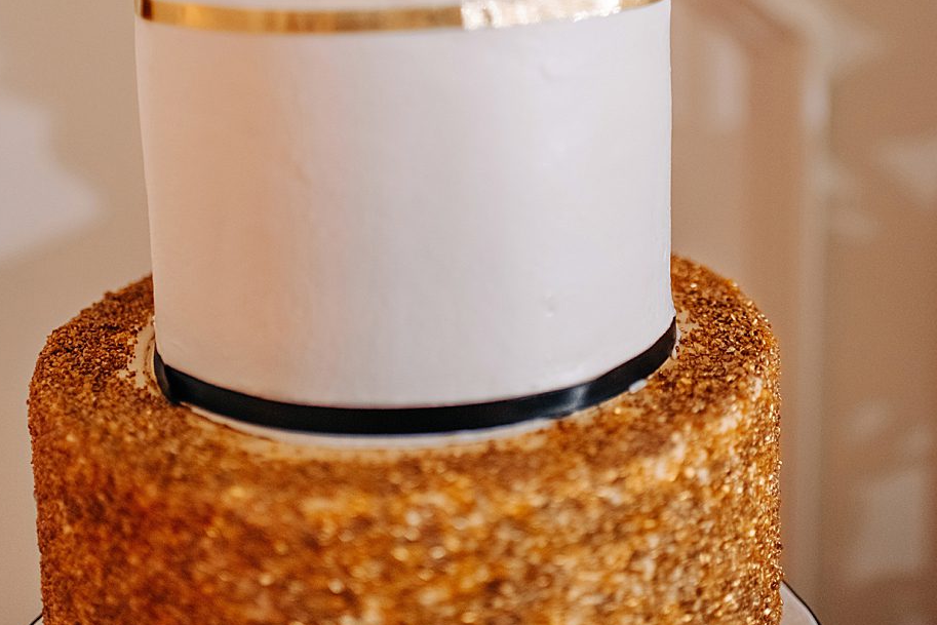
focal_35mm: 54
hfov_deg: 36.9
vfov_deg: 24.1
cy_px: 14
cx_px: 467
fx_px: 1406
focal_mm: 35
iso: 640
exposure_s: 1/100
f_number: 1.8
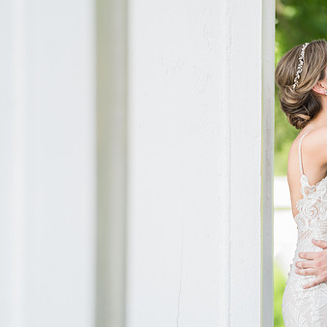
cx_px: 234
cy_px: 150
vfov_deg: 7.1
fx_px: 2640
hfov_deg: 7.1
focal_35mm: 247
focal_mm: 164
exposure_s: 1/200
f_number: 2.8
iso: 100
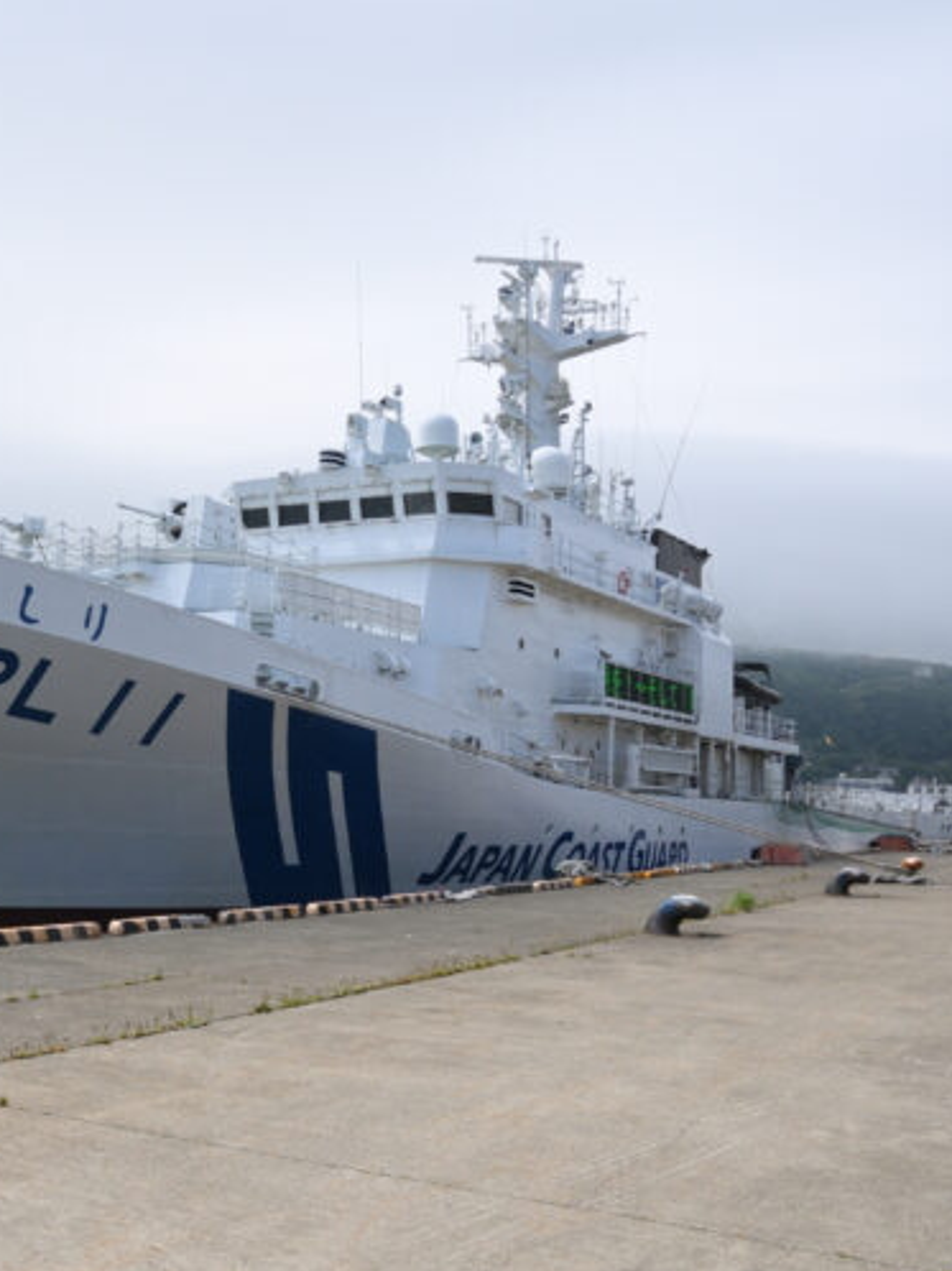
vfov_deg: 46.8
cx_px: 84
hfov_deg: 33.9
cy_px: 625
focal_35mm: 40
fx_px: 1468
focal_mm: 18
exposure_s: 1/500
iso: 320
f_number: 11
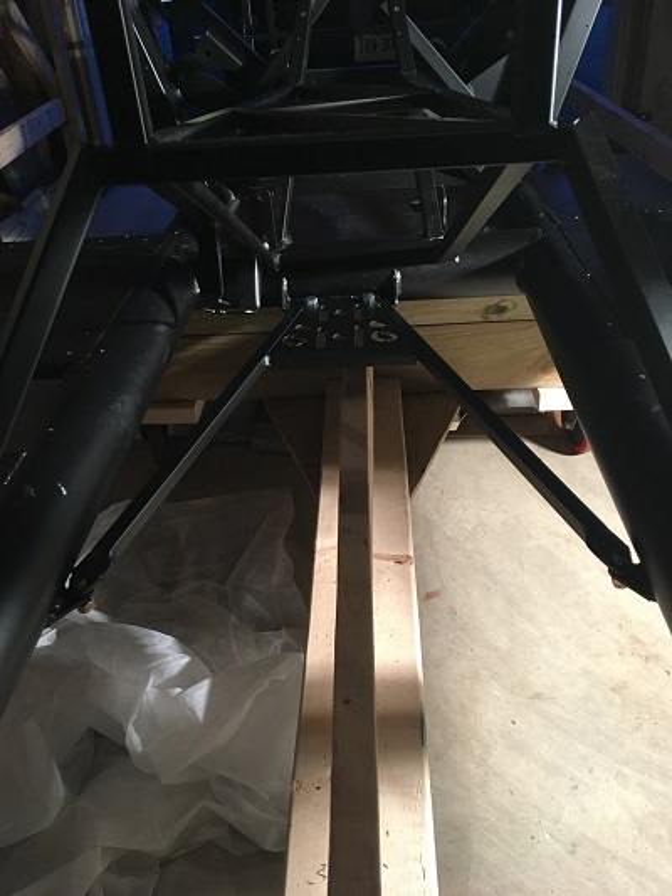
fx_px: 750
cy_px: 448
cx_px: 336
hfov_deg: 48.2
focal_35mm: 29
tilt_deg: -34.4
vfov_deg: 61.6
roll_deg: +3.2
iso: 125
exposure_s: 1/30
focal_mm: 4.15
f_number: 2.2
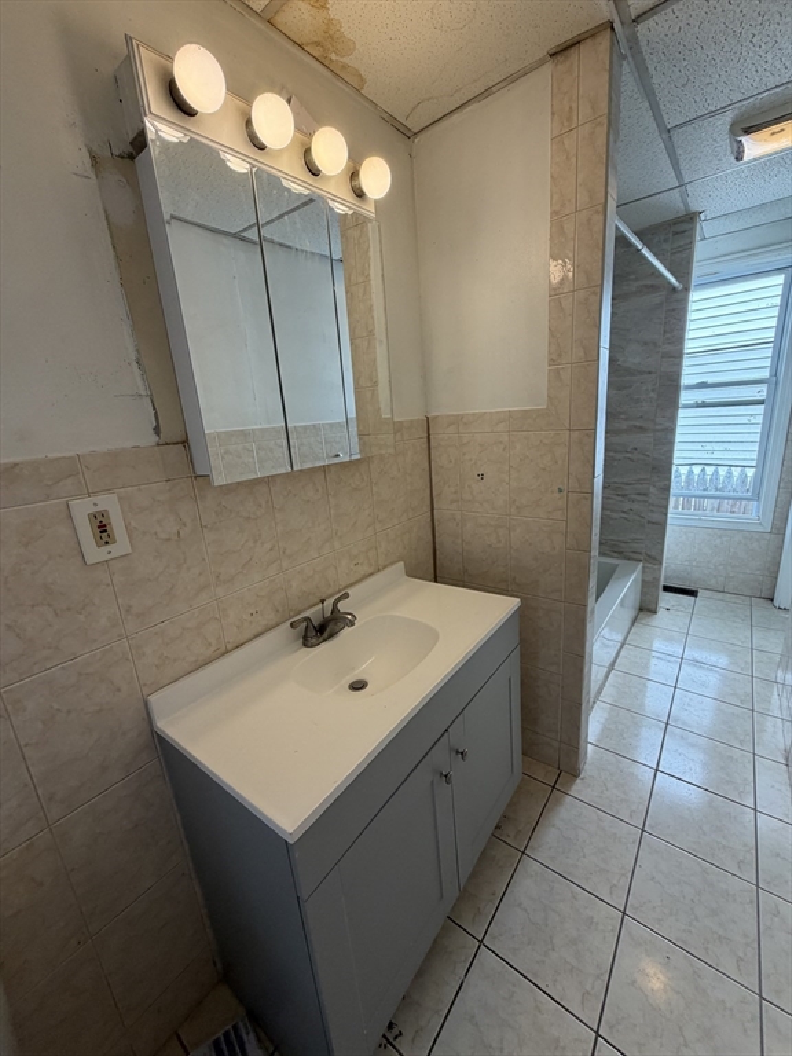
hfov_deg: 85.7
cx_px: 396
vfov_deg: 102.1
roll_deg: +4.5
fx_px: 427
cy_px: 528
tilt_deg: -16.2
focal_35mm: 14
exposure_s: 1/120
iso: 100
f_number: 2.2
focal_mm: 2.22
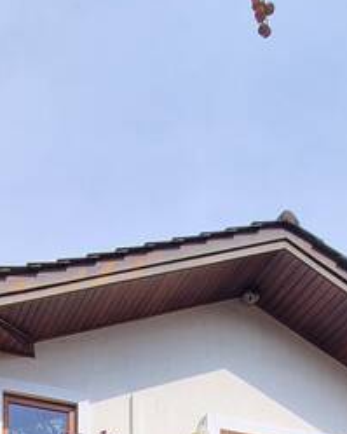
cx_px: 33
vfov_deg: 20.9
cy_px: 810
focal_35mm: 55
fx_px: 706
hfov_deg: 26.6
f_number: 2.2
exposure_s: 1/1832
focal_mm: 2.2
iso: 50
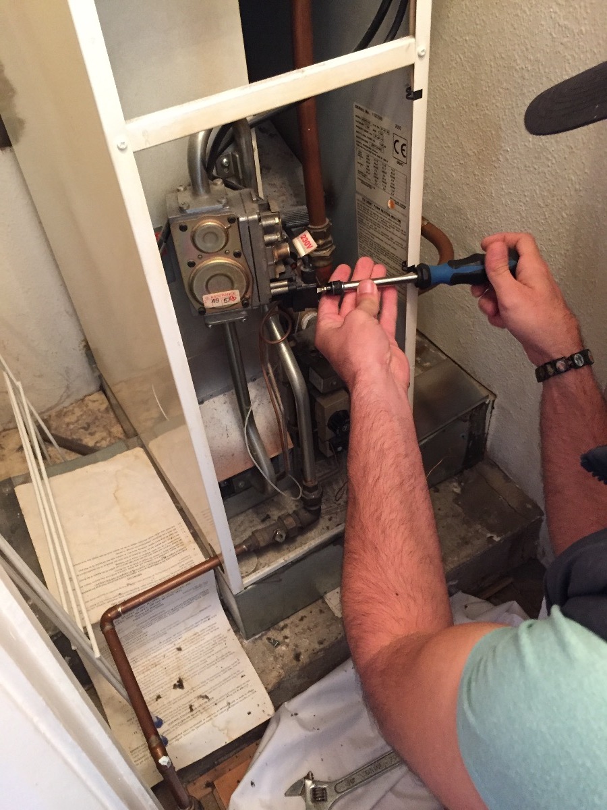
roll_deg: +5.4
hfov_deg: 48.2
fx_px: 678
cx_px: 304
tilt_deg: -42.2
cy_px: 405
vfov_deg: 61.7
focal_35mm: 29
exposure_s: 1/33
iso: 320
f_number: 2.2
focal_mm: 4.15
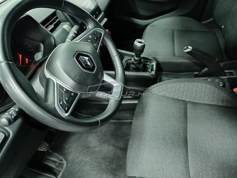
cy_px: 89
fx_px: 164
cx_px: 118
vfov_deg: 56.8
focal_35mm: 24
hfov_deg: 71.6
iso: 1651
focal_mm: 6.14
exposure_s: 1/20
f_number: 1.65
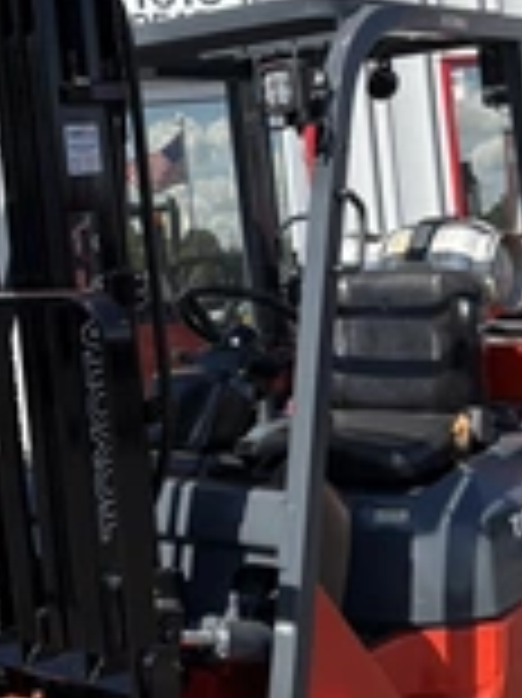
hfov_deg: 21.8
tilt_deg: +2.7
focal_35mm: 67
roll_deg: +5.3
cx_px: 171
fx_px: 1349
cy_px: 234
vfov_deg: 28.8
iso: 50
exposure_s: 1/2364
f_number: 1.6
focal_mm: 5.96
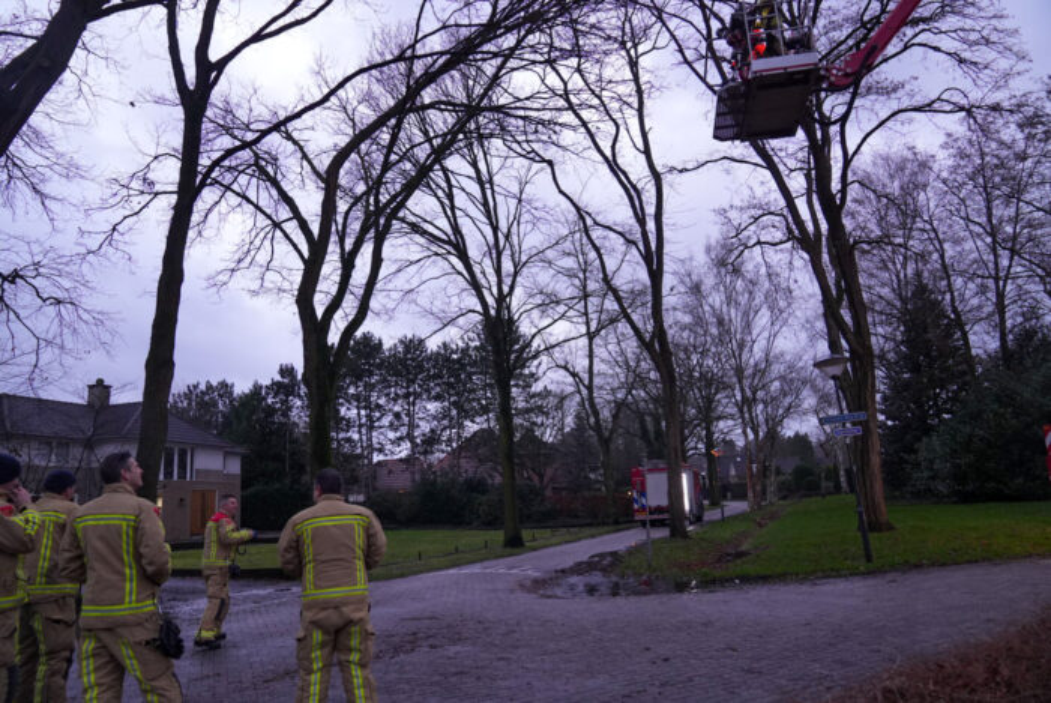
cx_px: 526
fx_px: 701
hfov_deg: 73.7
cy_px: 352
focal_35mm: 24
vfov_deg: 53.2
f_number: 4
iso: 1600
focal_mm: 24
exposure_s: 1/100
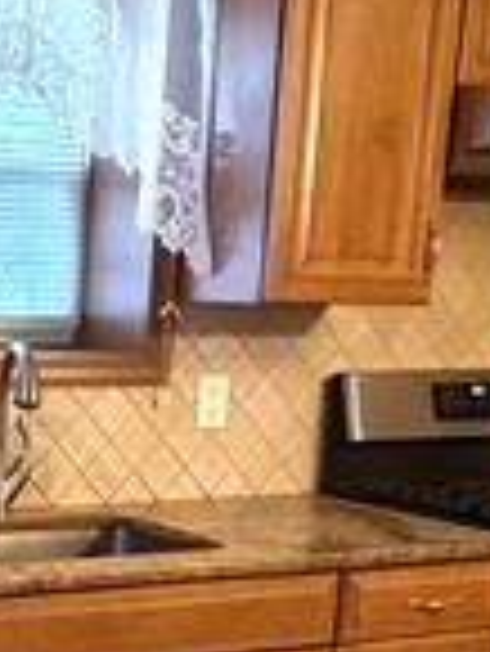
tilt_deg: -11.5
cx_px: -166
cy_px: 549
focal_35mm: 74
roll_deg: -2.6
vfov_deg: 25.7
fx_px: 1395
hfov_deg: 18.4
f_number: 2.2
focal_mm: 2.22
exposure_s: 1/60
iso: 500
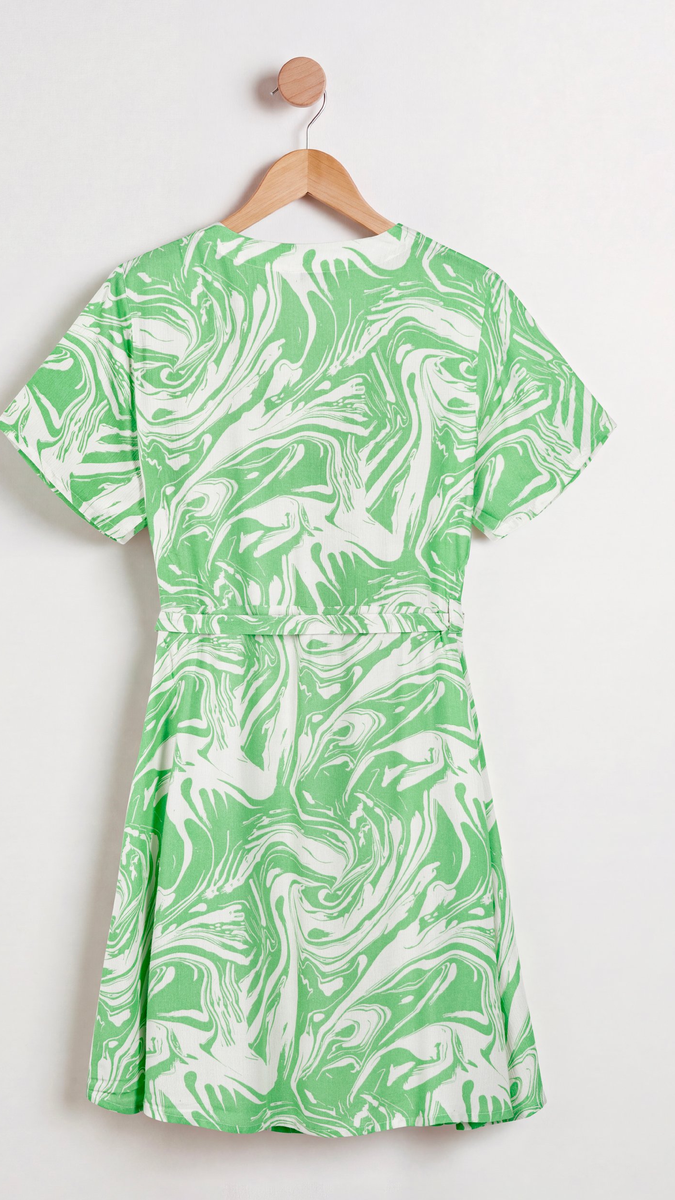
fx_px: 1559
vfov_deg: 42.1
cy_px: 602
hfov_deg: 24.4
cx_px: 301
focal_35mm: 49
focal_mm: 46
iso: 100
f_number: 7.1
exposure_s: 1/160
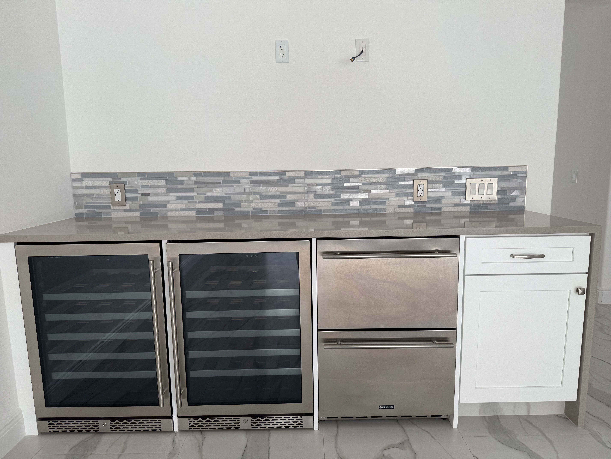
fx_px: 424
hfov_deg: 71.6
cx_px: 306
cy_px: 230
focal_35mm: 24
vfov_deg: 56.8
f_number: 1.78
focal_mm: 6.76
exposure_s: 1/186
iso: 64
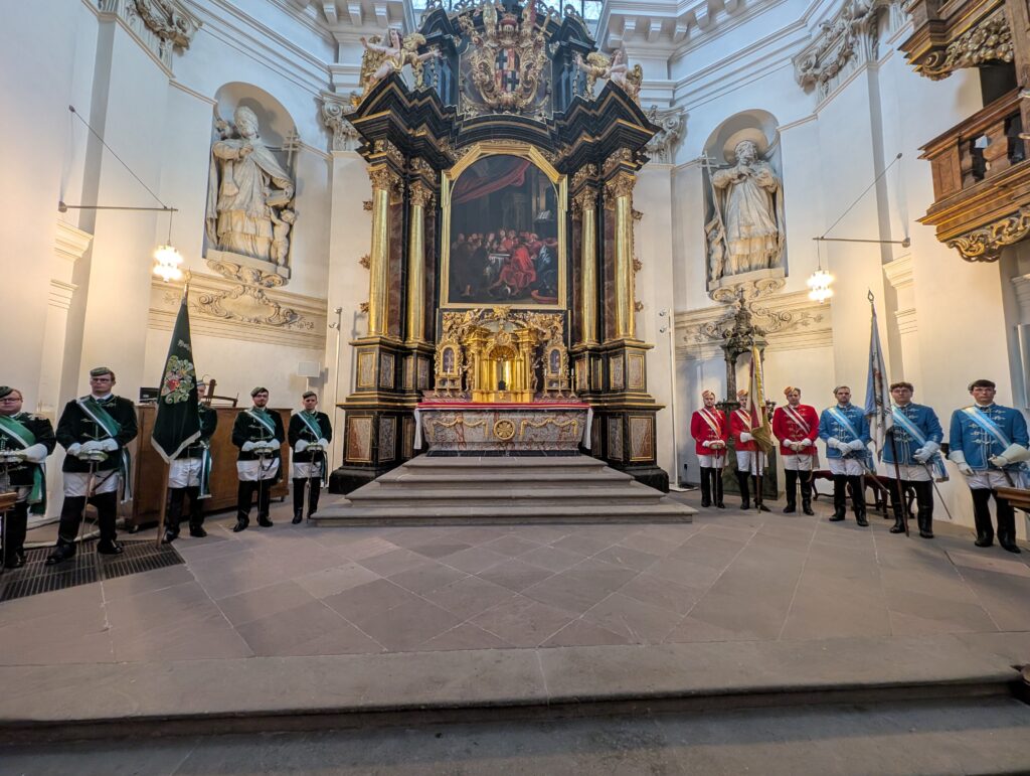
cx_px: 515
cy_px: 388
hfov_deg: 110.5
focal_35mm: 12
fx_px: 358
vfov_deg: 94.6
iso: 156
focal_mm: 2.23
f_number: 1.95
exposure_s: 1/25
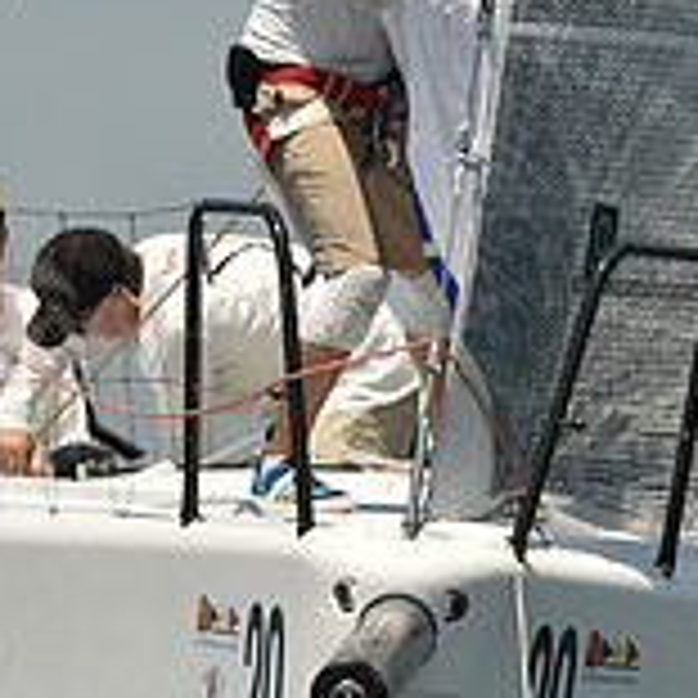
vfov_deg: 0.9
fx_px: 43550
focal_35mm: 1909
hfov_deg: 0.9
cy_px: 529
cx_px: 540
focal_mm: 600
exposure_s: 1/1600
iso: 320
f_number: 8
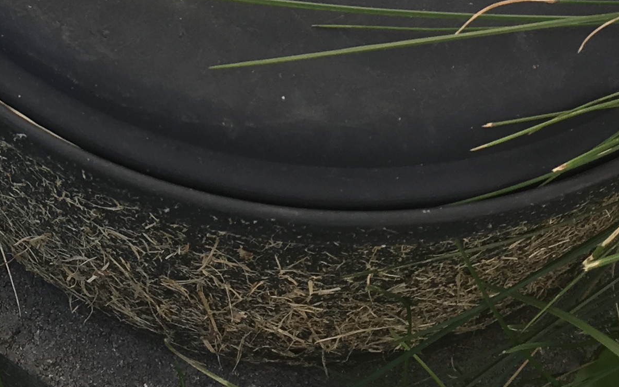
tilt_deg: -47.8
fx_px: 1754
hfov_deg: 19.8
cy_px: -367
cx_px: 105
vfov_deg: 11.4
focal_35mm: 104
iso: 25
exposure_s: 1/439
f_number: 2.2
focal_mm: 4.15
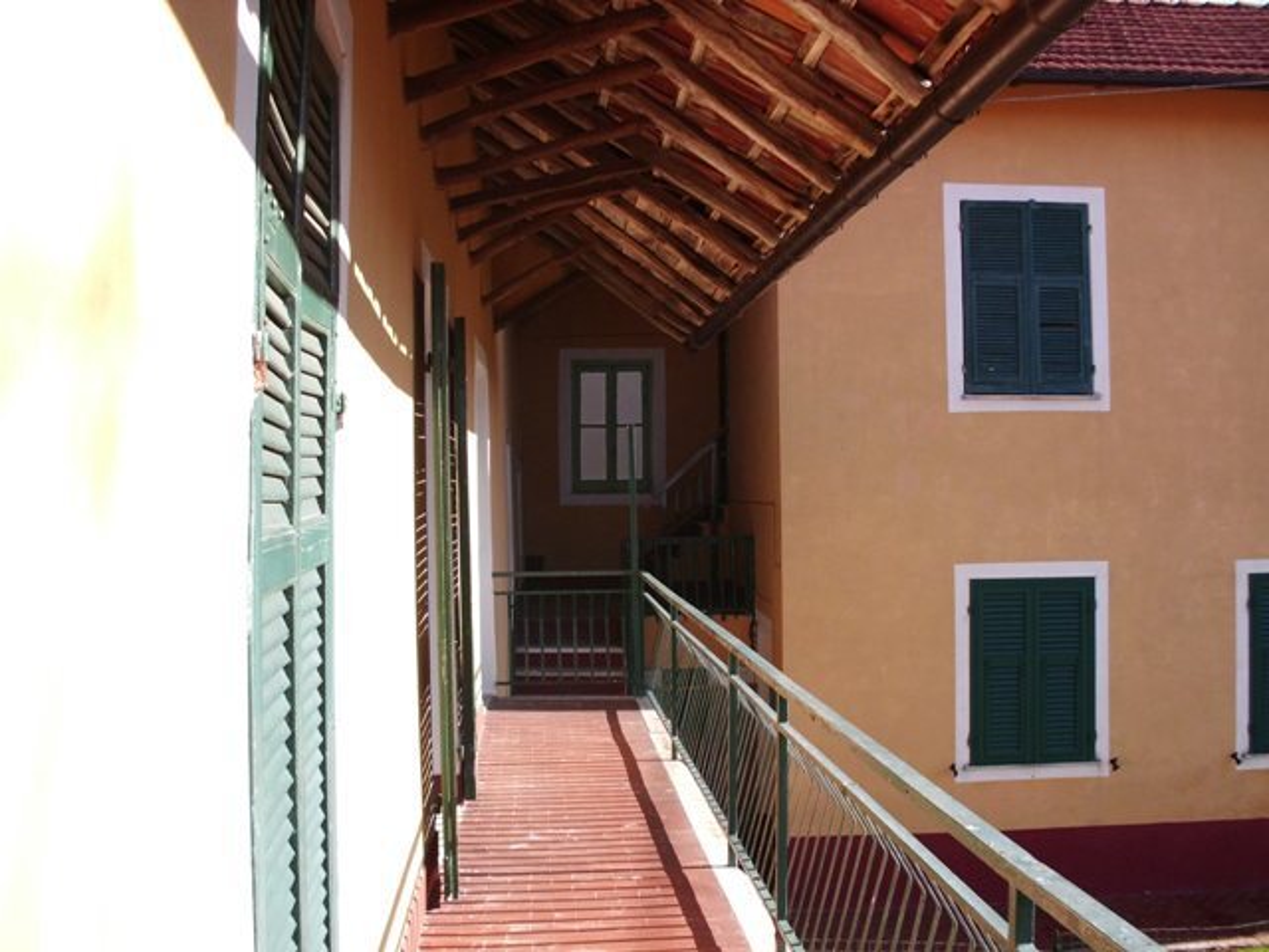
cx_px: 634
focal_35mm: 36
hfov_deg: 51.4
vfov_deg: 39.7
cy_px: 476
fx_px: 1320
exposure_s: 1/100
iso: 100
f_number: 7.3
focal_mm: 6.3
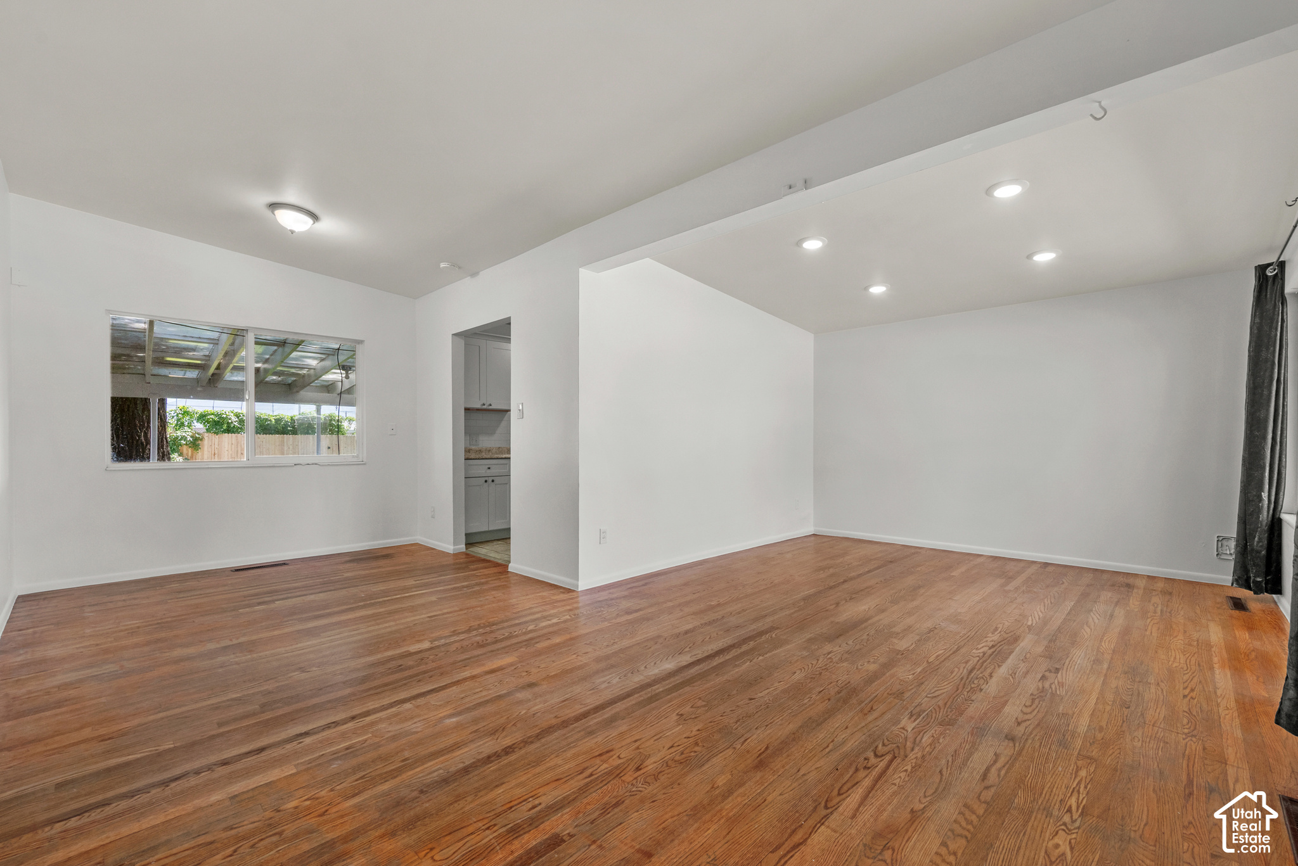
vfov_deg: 77.4
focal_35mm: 15
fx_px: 541
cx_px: 649
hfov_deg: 100.4
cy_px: 433
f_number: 8
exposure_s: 1/1.67
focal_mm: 15
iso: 500
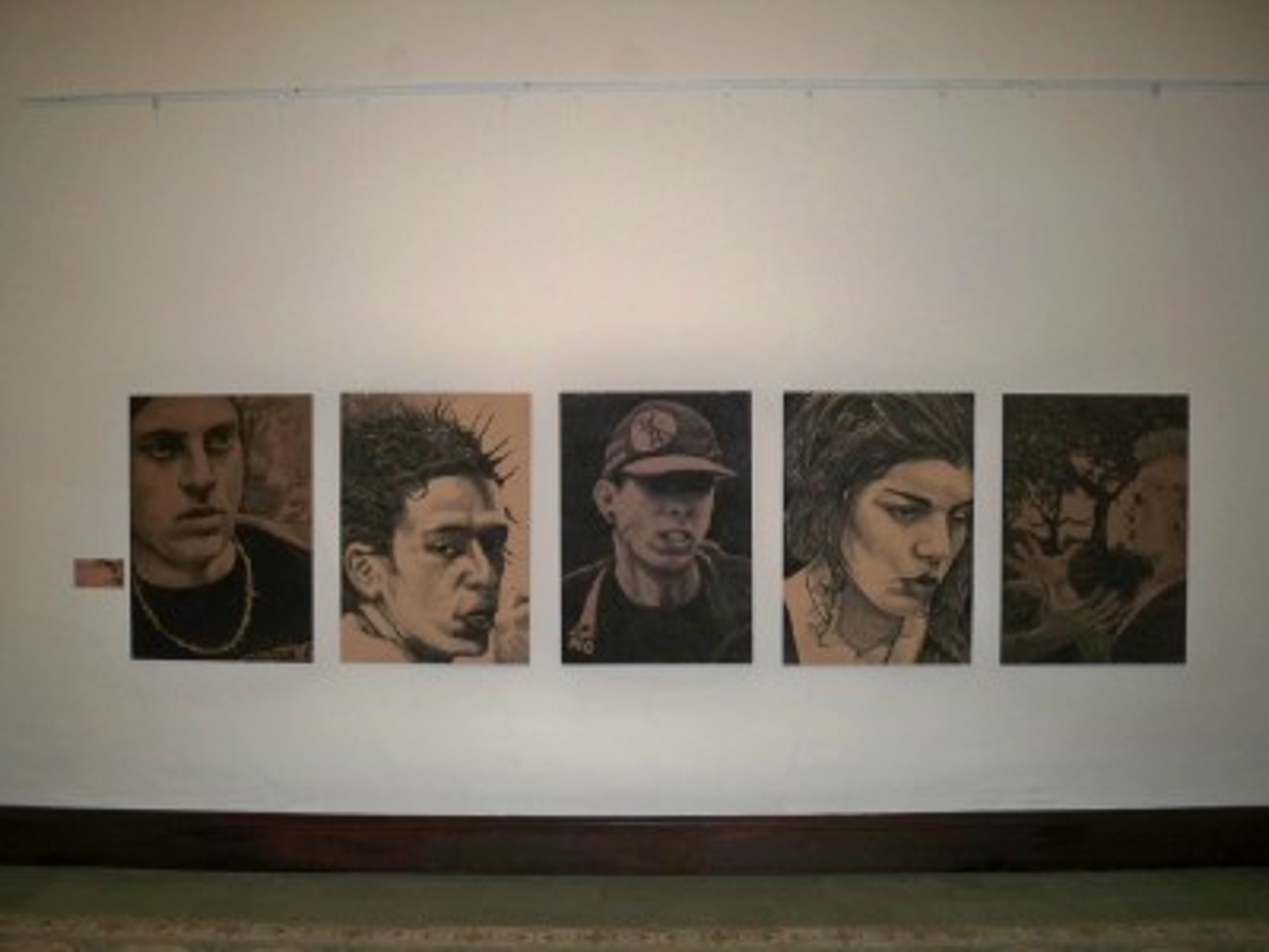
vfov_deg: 40.7
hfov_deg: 52.6
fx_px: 1283
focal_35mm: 35
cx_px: 634
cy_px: 476
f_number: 3.1
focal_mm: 6.3
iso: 250
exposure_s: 1/60
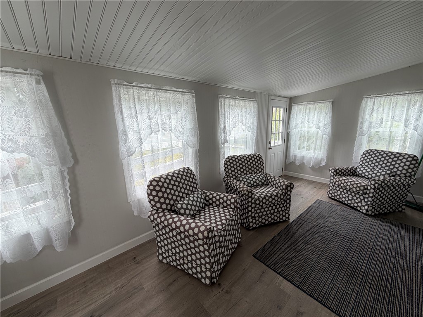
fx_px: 171
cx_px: 212
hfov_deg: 102.1
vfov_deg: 85.7
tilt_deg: -13.8
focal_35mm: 14
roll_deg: +1.3
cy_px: 158
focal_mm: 2.22
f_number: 2.2
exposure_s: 1/129
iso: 40
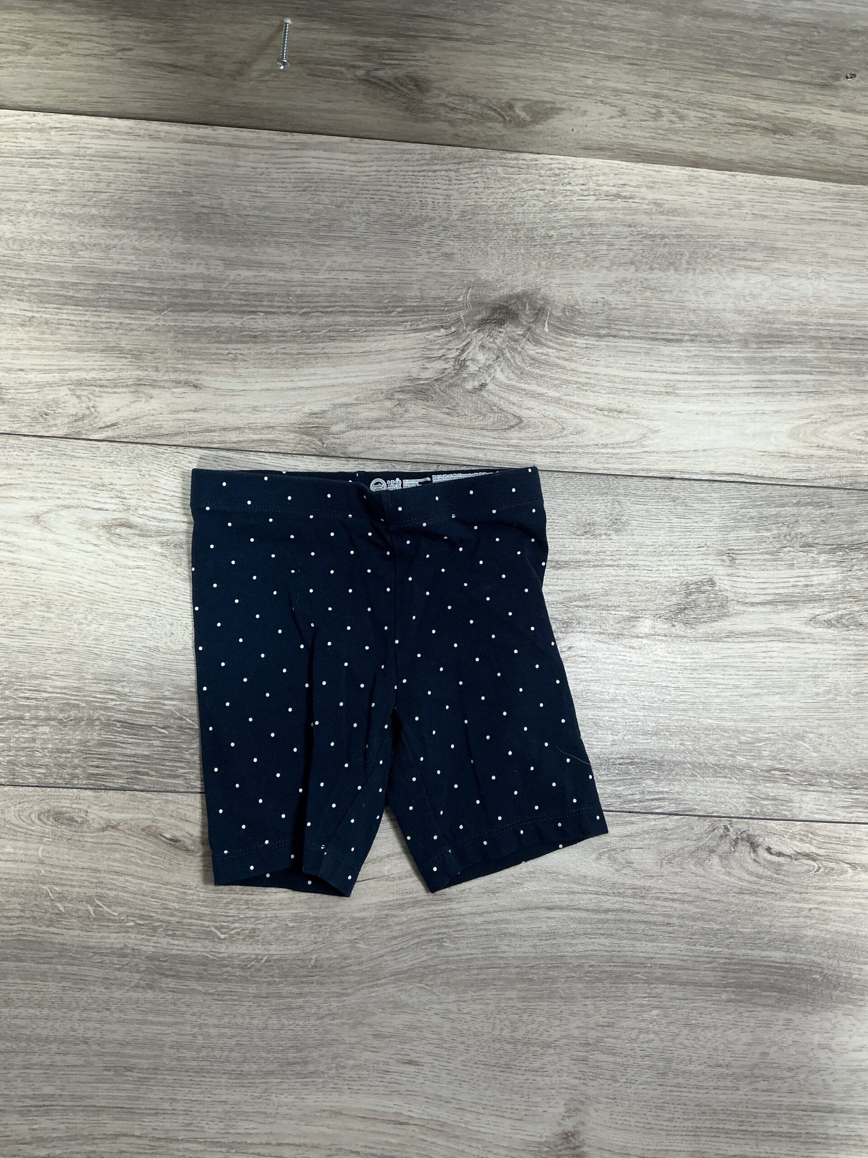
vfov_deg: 61.7
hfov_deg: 48.2
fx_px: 970
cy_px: 579
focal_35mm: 29
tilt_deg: -83.6
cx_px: 434
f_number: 1.8
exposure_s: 1/50
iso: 64
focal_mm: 3
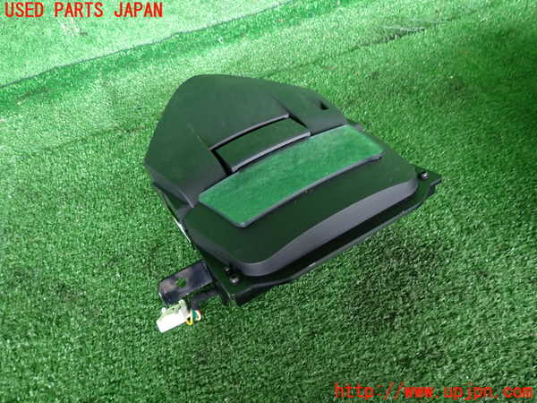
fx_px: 388
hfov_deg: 69.4
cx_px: 268
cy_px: 202
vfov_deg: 54.9
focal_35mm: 25
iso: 250
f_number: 2
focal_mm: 4.5
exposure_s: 1/30
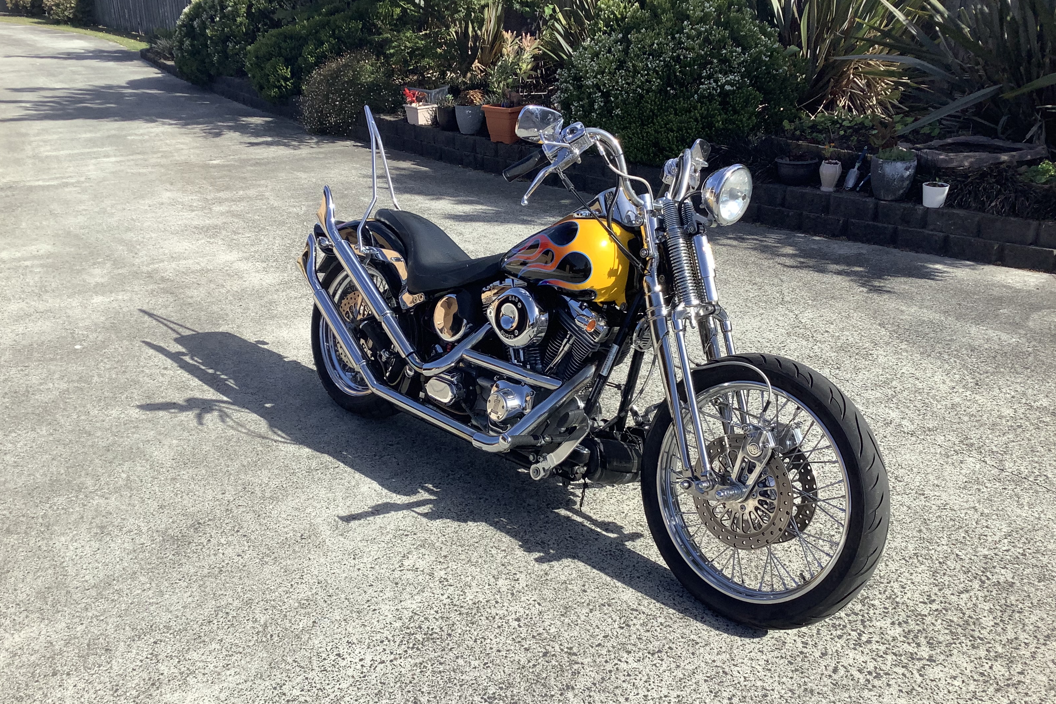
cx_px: 517
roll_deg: -1.0
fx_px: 968
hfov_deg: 57.2
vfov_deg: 40.0
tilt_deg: -21.6
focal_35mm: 33
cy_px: 344
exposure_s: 1/1235
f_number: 2.4
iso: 25
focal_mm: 3.3
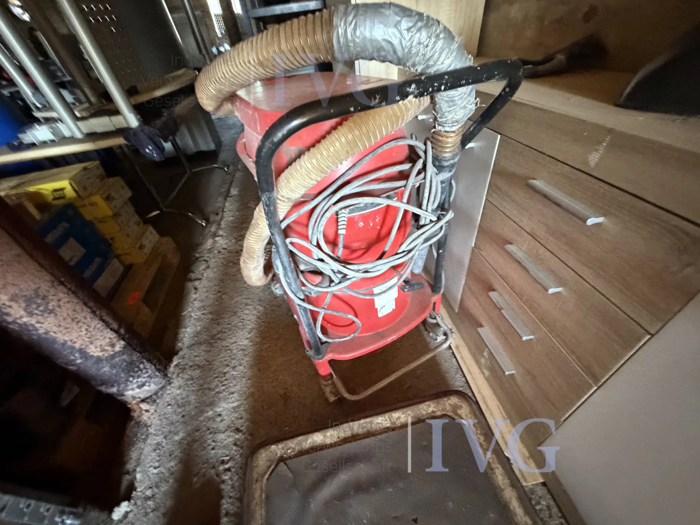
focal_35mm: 14
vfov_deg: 85.7
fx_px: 283
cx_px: 350
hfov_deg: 102.1
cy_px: 262
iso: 1250
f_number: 2.2
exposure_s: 1/43
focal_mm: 2.22
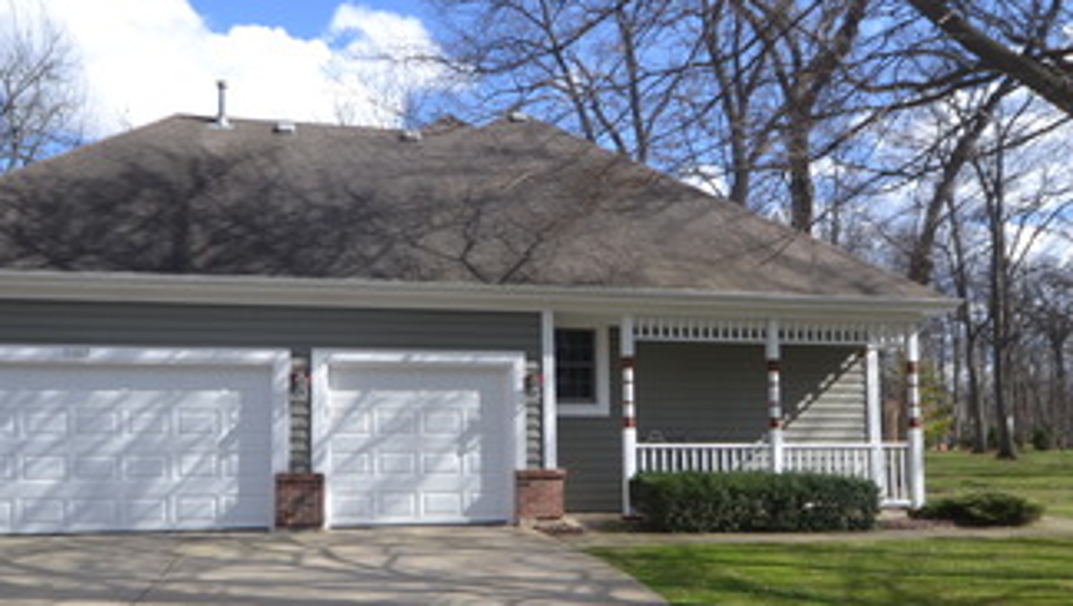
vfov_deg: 37.8
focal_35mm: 31
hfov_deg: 62.4
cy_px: 339
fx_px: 883
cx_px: 477
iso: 100
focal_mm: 10
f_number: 7.1
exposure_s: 1/200
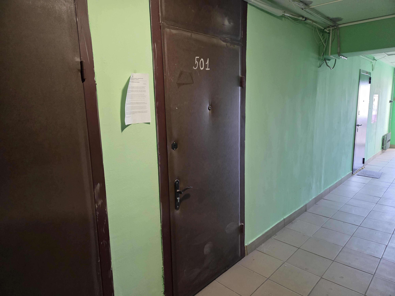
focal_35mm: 23
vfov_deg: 58.9
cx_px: 198
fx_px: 262
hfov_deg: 73.9
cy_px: 148
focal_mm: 5.4
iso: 500
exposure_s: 1/100
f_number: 1.8
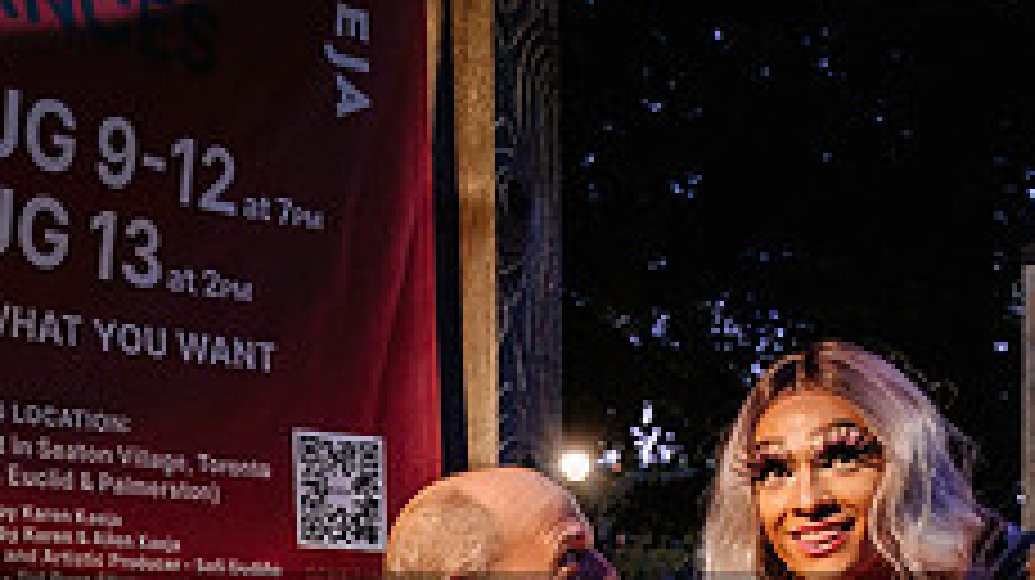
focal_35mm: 66
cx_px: 279
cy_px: 744
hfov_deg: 31.4
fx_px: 1810
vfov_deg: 17.2
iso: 1600
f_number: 2.8
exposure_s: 1/30
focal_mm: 16.5
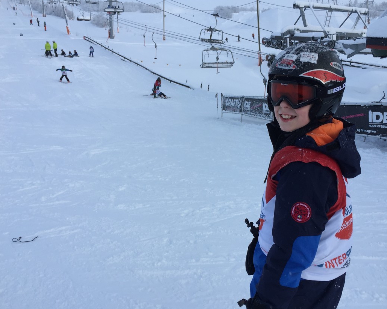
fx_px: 378
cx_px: 218
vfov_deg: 44.5
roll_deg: +0.8
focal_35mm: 33
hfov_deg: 54.1
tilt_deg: -11.6
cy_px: 161
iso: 32
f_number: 2.2
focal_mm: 4.15
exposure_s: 1/1014
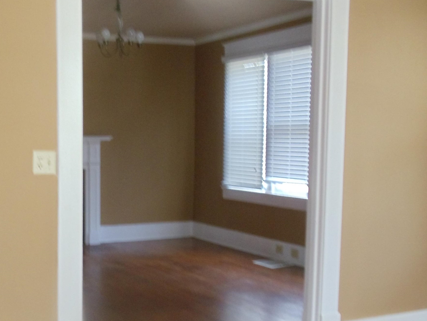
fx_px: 950
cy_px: 212
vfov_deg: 19.1
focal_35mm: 77
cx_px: 108
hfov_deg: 25.0
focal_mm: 6
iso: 200
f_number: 3.5
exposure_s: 1/30
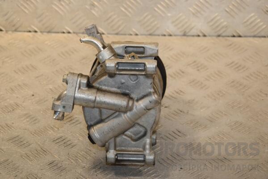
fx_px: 782
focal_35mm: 105
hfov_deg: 19.5
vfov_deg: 13.0
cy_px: 90
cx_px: 134
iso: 800
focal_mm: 70
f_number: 8
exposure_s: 1/200
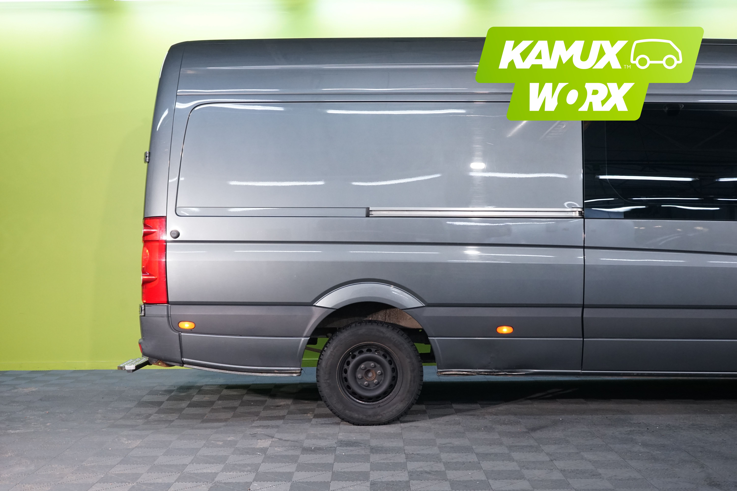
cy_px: 246
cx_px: 368
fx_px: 901
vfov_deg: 30.5
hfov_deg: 44.5
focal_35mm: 44
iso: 2000
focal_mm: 44
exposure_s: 1/50
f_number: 5.6
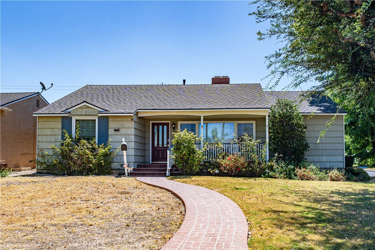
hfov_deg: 55.8
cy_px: 125
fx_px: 354
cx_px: 188
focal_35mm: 34
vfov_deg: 38.9
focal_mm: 23
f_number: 5
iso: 250
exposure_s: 1/2000
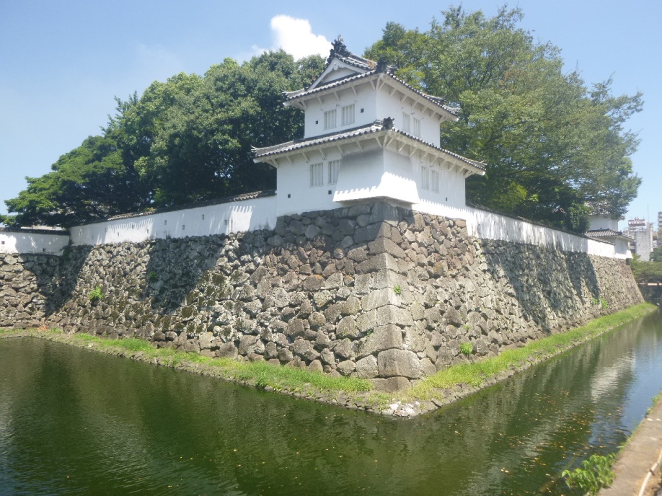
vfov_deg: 54.9
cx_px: 331
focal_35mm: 25
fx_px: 478
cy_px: 248
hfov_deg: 69.4
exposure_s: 1/250
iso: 100
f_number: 3.9
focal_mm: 4.5
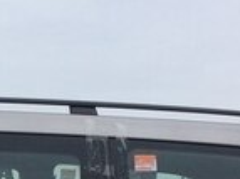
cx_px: -81
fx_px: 928
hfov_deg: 14.1
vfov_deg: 10.6
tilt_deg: -5.1
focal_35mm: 134
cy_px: 275
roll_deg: +0.4
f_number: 2.2
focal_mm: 4.15
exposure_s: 1/789
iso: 32
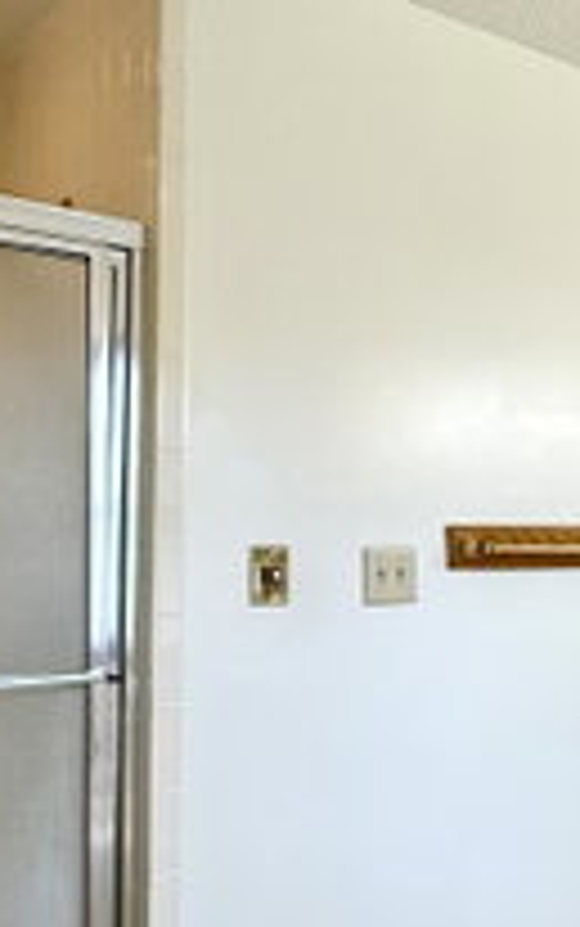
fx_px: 1162
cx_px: 731
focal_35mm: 46
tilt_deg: +3.4
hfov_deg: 24.8
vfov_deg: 43.4
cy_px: 504
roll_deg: +1.7
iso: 125
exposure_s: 1/120
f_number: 2.2
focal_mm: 2.22
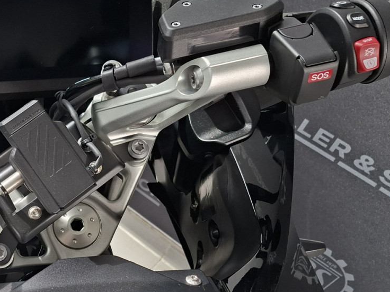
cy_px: 176
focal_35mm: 50
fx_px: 563
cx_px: 58
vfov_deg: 29.0
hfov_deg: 36.4
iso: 40
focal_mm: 5.54
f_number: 1.8
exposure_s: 1/139
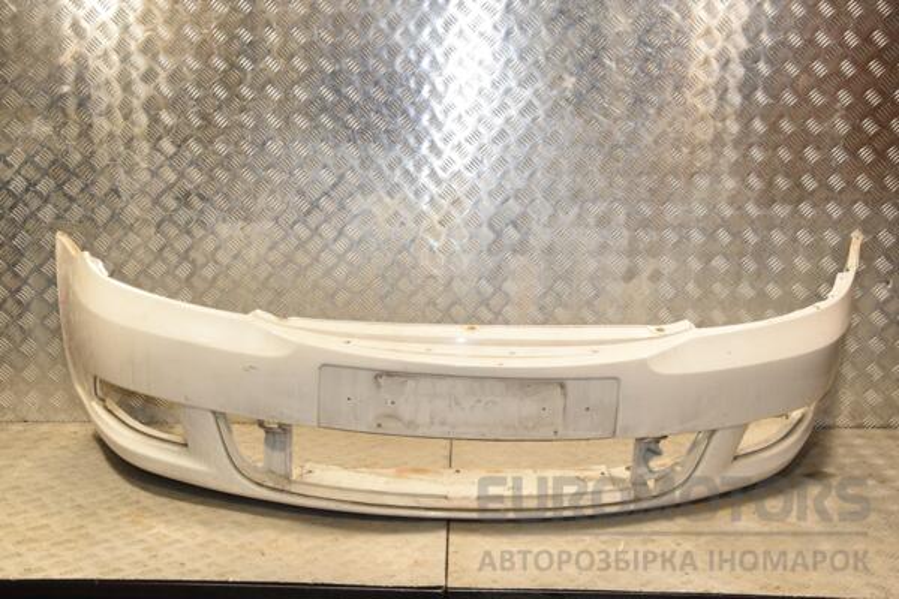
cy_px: 300
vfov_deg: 31.9
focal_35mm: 42
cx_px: 450
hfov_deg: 46.4
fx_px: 1049
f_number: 8
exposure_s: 1/200
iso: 800
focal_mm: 28
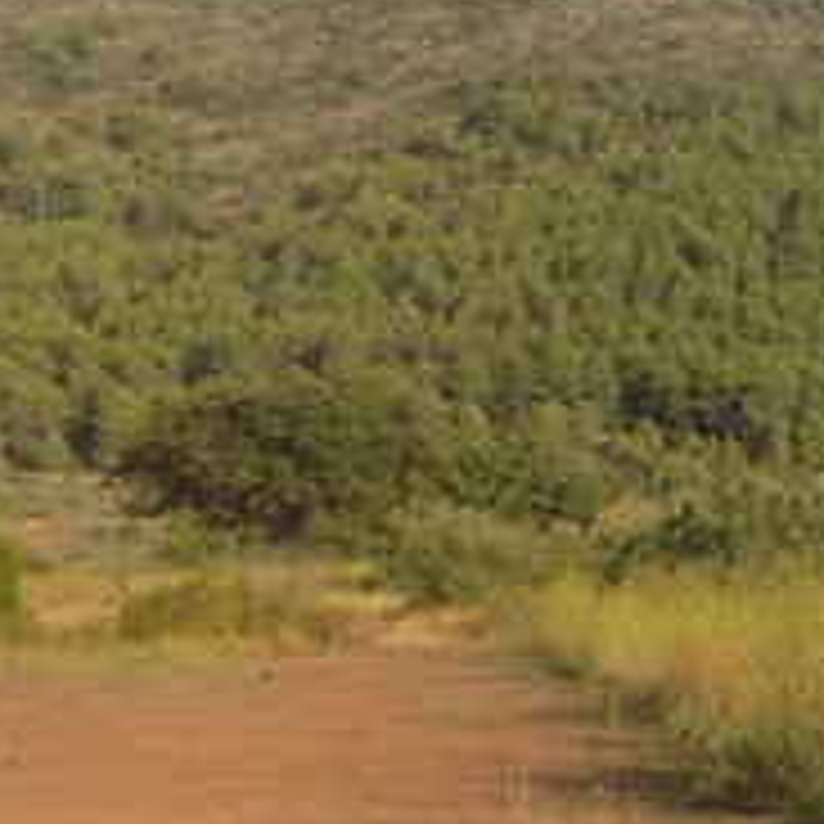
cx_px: 1684
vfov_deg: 15.3
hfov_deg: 13.1
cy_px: 333
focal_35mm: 114
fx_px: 3070
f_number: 3.1
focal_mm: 4
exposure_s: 1/800
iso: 80
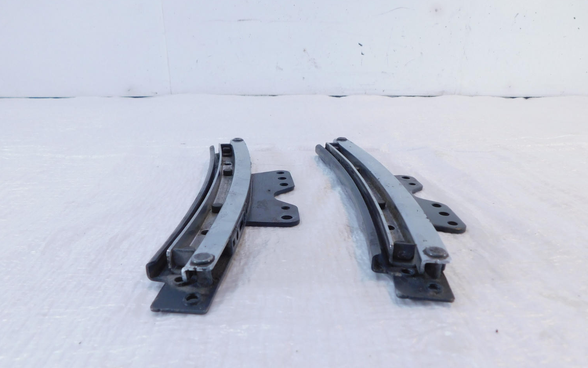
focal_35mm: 26
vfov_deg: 47.2
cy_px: 227
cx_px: 287
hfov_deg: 70.4
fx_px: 417
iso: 125
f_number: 3
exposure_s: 1/30
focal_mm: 4
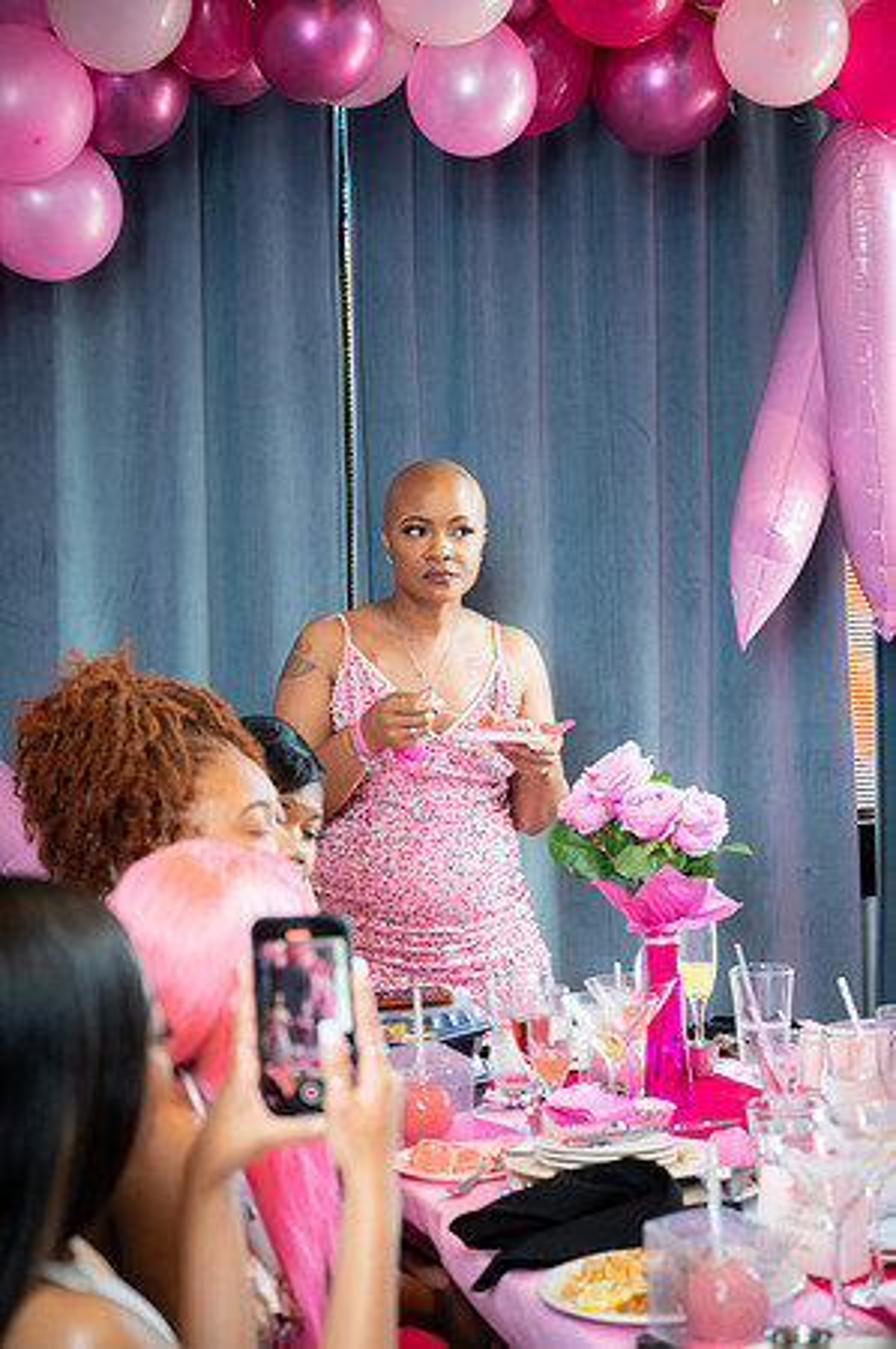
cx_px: 448
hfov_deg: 19.4
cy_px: 674
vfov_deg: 28.9
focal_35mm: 70
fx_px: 2619
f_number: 4
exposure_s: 1/200
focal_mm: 70
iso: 1600
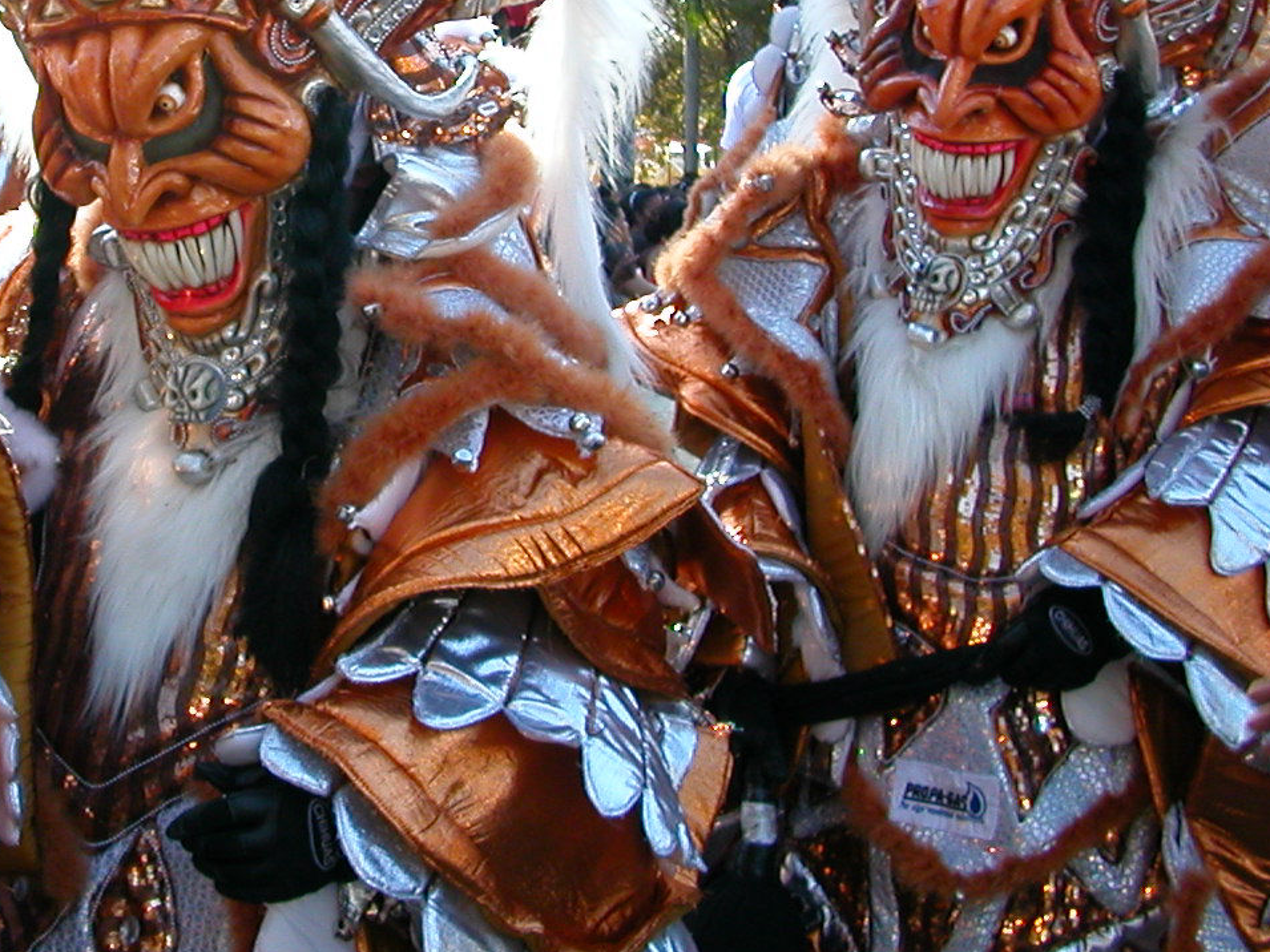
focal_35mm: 62
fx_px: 2274
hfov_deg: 30.6
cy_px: 254
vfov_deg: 23.4
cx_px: 289
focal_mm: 5.6
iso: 100
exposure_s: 1/234
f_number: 2.7
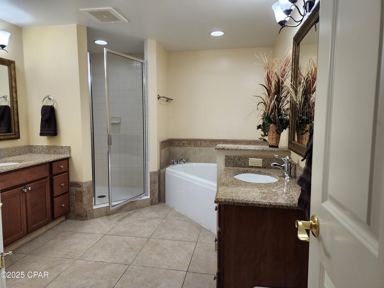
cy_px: 144
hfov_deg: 73.9
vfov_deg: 58.9
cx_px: 192
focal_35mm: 23
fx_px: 255
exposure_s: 1/120
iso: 80
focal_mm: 6.4
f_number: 1.8
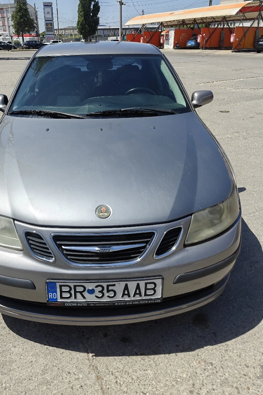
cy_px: 186
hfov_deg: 47.8
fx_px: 296
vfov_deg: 67.3
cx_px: 111
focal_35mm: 27
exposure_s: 1/5000
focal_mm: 6.06
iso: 125
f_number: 1.6
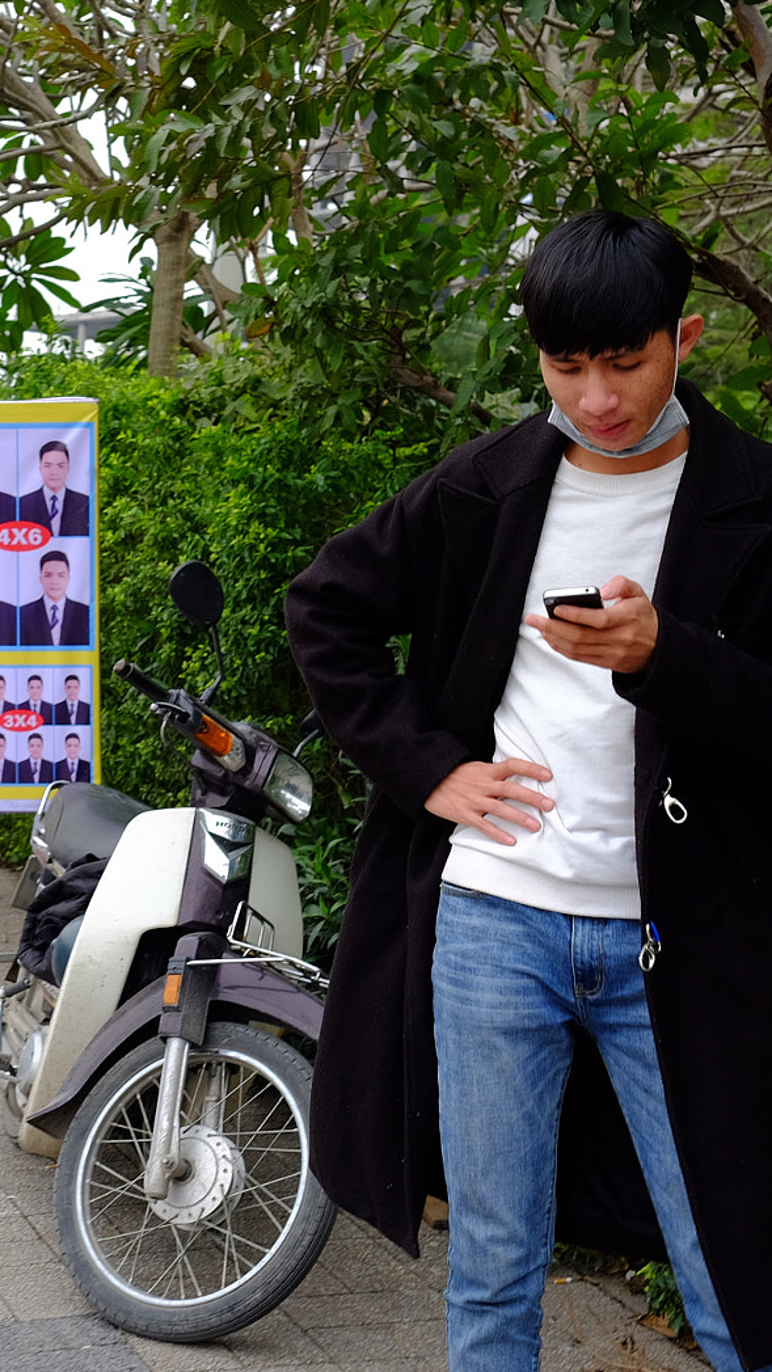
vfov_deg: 37.2
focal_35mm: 56
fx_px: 2038
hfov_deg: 20.8
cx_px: 25
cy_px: 693
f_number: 4.5
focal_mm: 23
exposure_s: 1/140
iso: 200
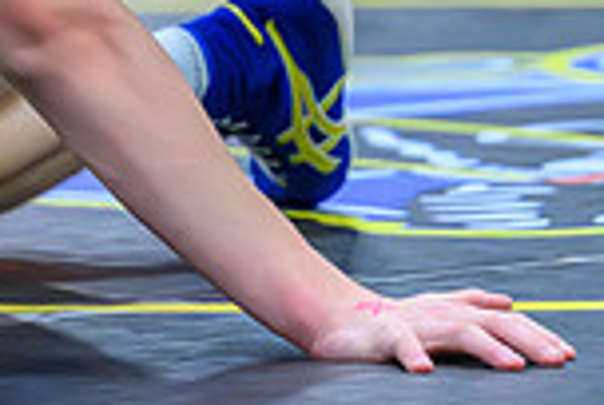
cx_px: -113
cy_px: -175
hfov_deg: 3.9
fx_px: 8960
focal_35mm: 533
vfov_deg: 2.6
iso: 16000
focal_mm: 104
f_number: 2.8
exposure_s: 1/800
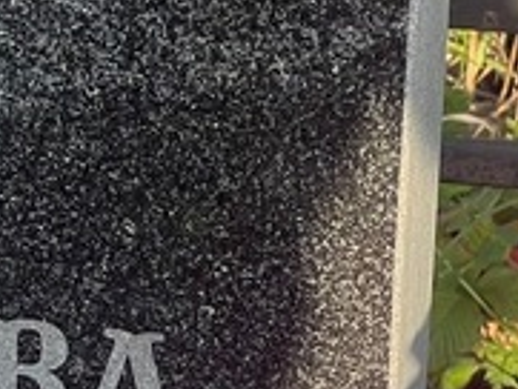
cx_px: -306
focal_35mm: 340
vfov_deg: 4.4
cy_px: 521
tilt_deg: -24.4
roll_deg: -0.7
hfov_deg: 5.8
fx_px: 5091
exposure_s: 1/152
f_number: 2.8
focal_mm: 9
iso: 32
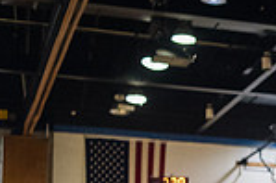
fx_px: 1110
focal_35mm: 145
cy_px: 263
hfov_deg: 12.7
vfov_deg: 9.2
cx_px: 522
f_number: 3.2
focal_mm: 35
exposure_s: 1/400
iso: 5000
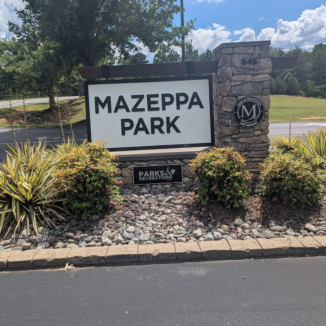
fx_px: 309
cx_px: 159
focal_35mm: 29
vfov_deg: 55.5
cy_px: 145
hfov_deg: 55.6
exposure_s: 1/3145
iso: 44
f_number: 1.85
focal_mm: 6.81
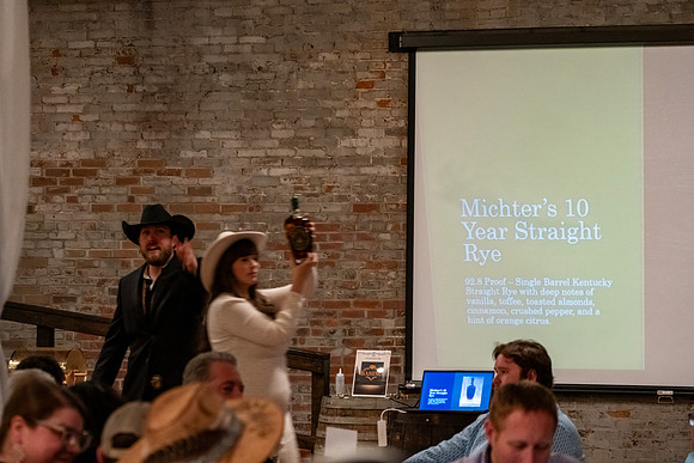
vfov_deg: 11.0
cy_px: 232
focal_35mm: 125
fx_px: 2410
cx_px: 347
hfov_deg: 16.4
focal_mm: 125
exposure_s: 1/40
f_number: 6.3
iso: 6400
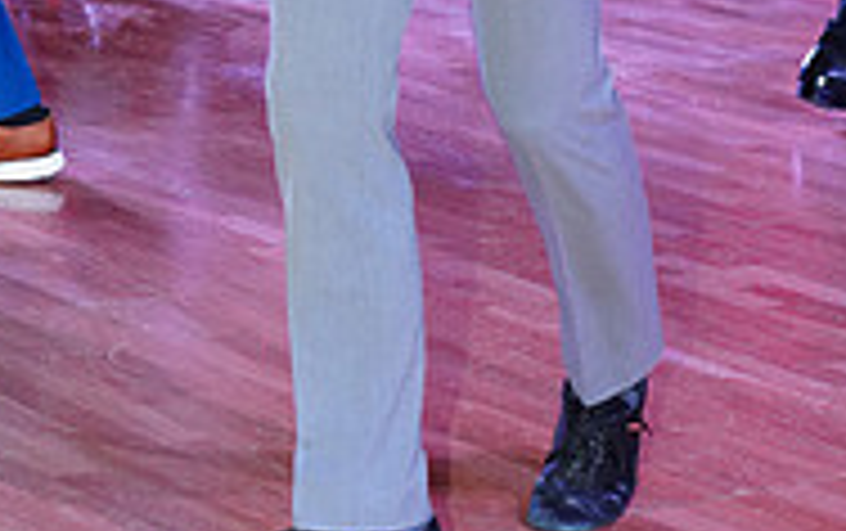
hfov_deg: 12.9
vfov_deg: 8.0
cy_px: -333
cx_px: 47
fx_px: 3693
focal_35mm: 160
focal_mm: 51
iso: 1600
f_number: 4
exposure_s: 1/250
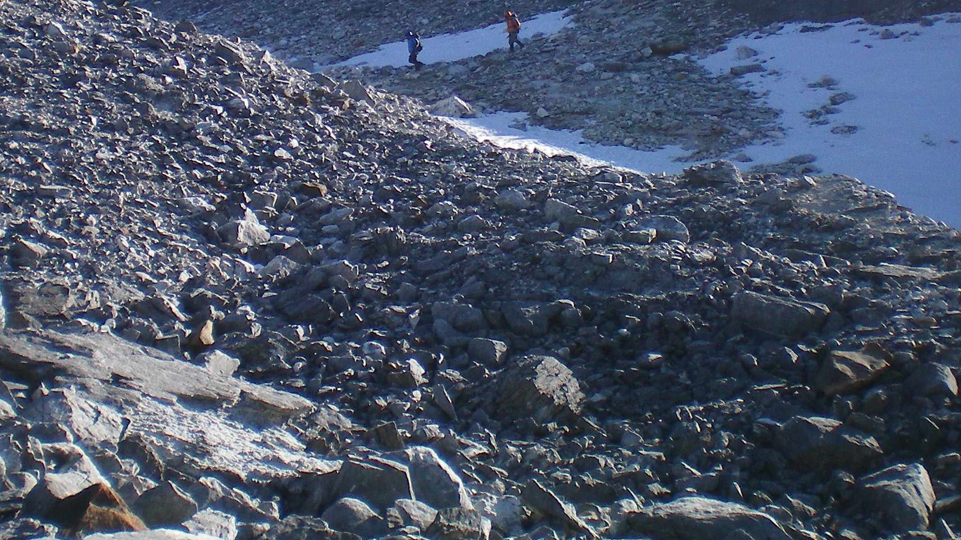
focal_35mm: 67
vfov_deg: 17.7
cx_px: 468
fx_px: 1707
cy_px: 69
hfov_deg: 31.4
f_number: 3.1
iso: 64
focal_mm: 6.3
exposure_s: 1/800
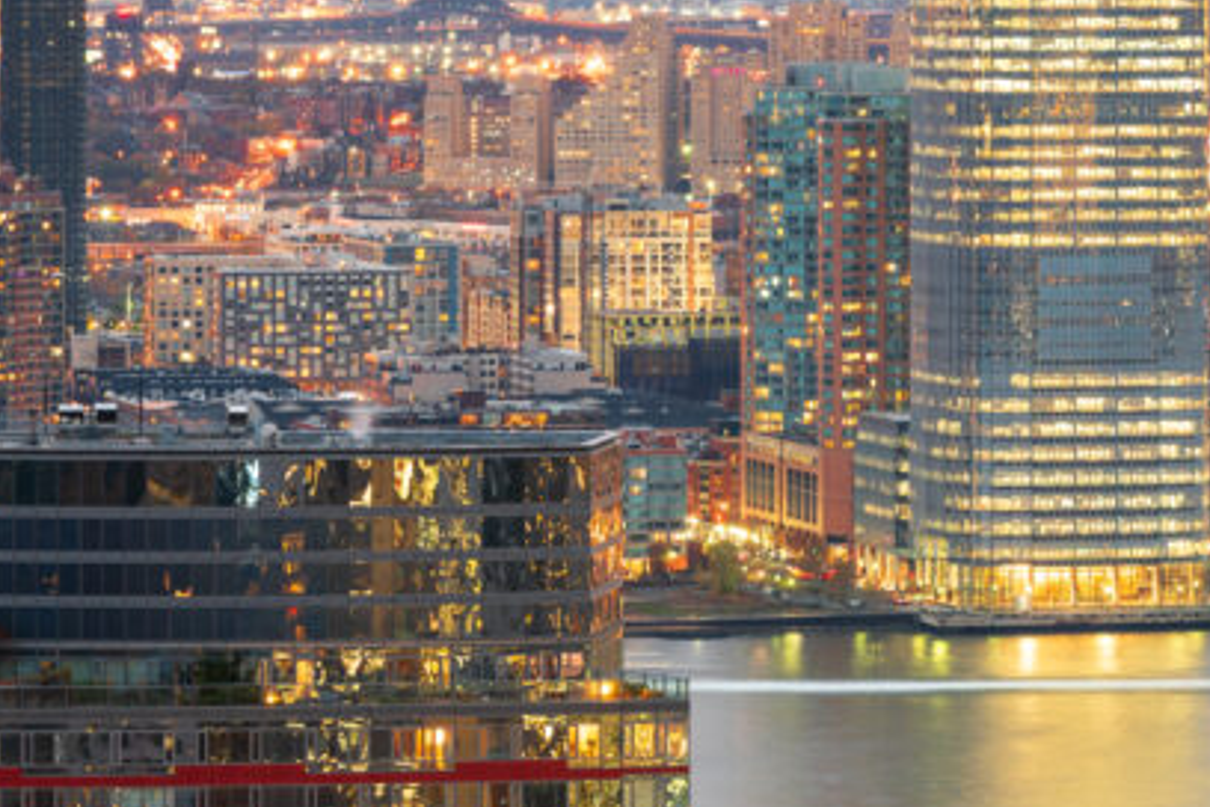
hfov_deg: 7.0
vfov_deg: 4.7
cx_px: 1483
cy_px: 251
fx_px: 9780
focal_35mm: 291
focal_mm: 116
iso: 100
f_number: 8
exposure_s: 4
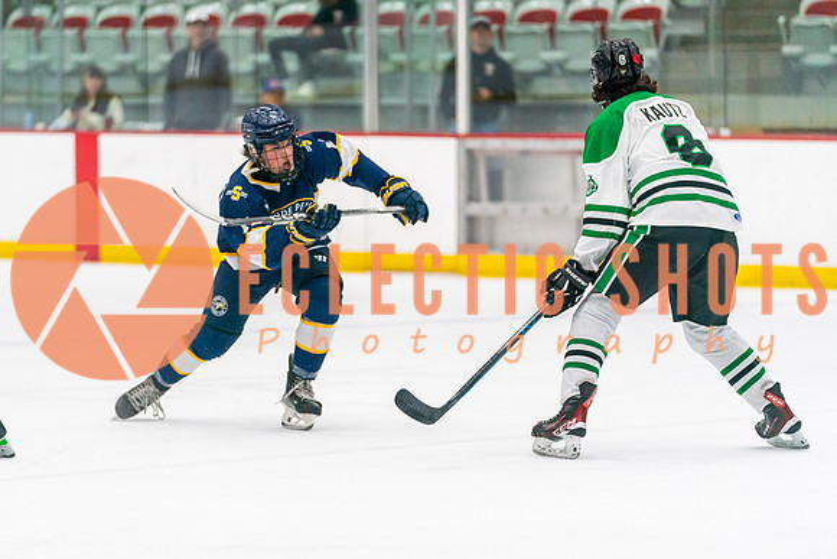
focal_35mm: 199
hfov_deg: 10.4
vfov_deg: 6.9
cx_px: 354
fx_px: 4617
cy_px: 317
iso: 3200
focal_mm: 155
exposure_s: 1/1250
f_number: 2.8
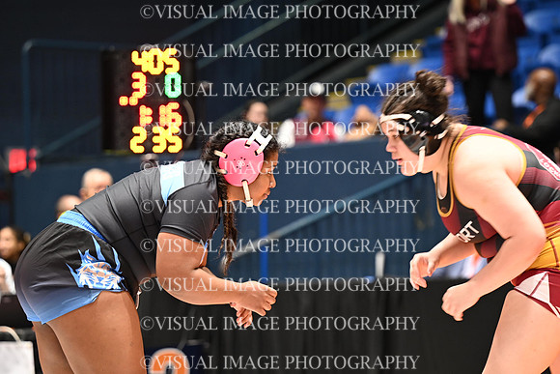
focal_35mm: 187
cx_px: 280
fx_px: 2909
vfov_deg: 7.3
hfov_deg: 11.0
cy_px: 187
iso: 1100
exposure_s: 1/120
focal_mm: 125
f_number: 2.8
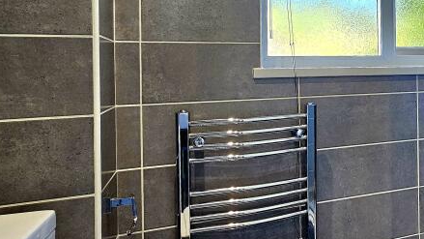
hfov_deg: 49.8
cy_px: 62
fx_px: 371
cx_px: 412
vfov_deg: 34.9
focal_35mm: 33
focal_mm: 2.2
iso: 100
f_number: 2.2
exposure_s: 1/50
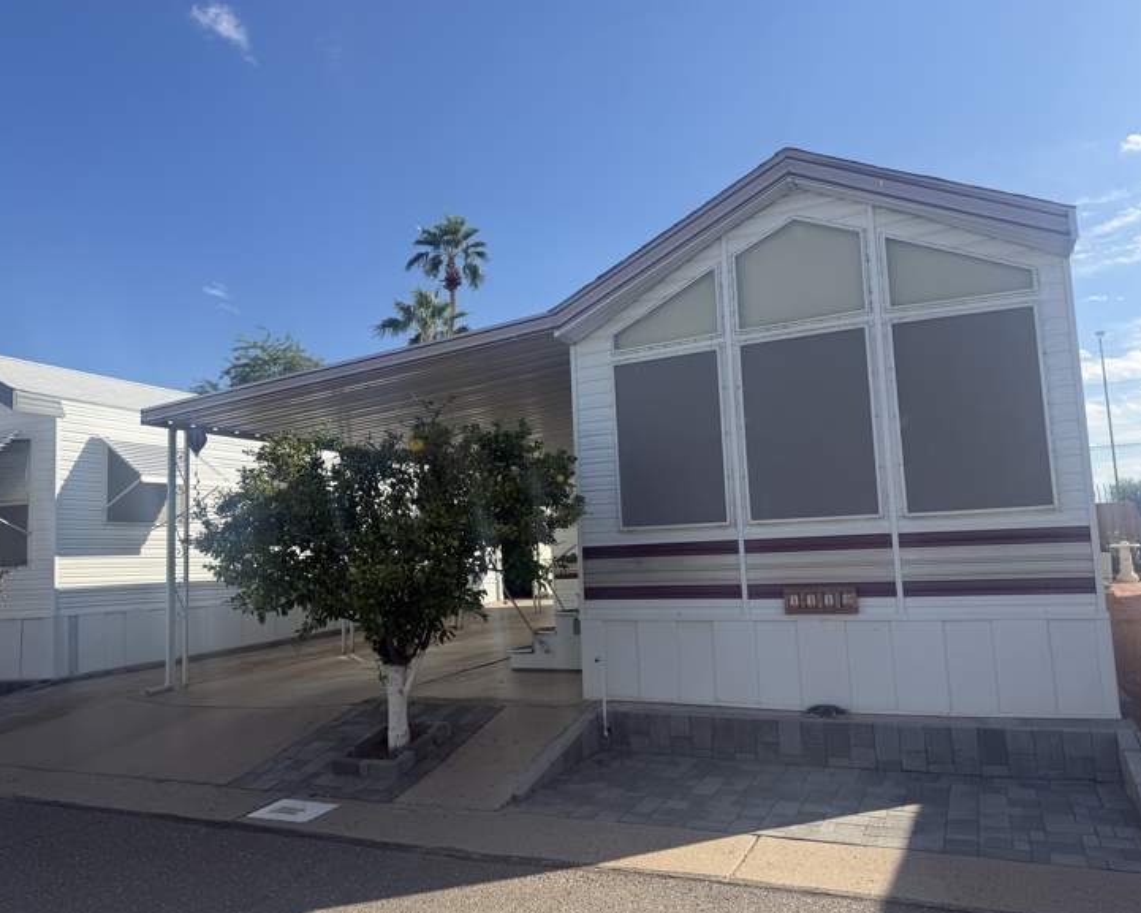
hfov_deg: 66.0
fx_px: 878
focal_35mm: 26
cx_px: 570
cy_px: 462
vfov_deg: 54.9
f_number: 1.78
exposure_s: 1/4167
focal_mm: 6.76
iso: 80
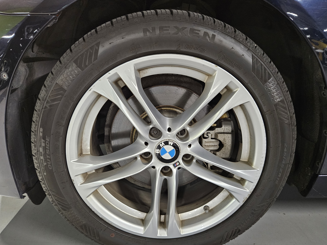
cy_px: 130
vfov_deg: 54.8
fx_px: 236
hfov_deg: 69.3
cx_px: 171
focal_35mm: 25
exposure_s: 1/30
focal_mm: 5.4
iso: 640
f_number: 1.8
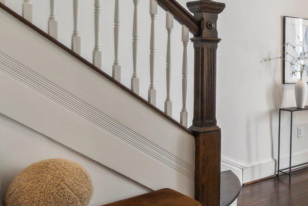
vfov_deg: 30.9
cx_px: 351
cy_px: 67
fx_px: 368
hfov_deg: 37.0
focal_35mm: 43
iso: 200
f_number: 7.1
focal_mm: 10
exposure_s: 1/20
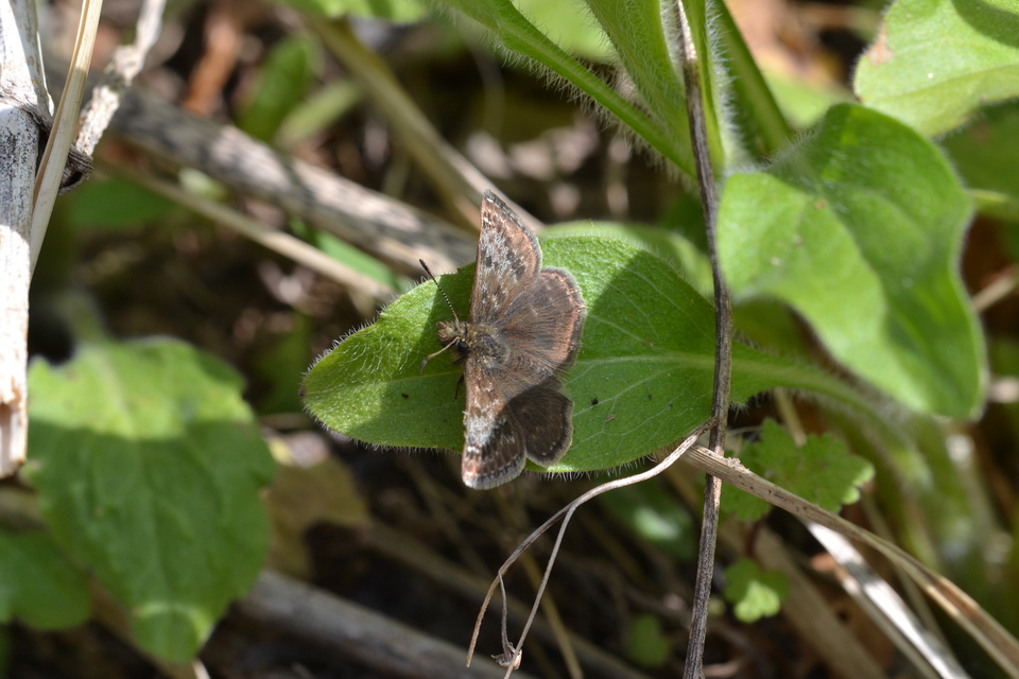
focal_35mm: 278
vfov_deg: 5.0
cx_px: 510
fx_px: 7854
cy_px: 340
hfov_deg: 7.4
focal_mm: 185
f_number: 8
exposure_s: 1/250
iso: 280
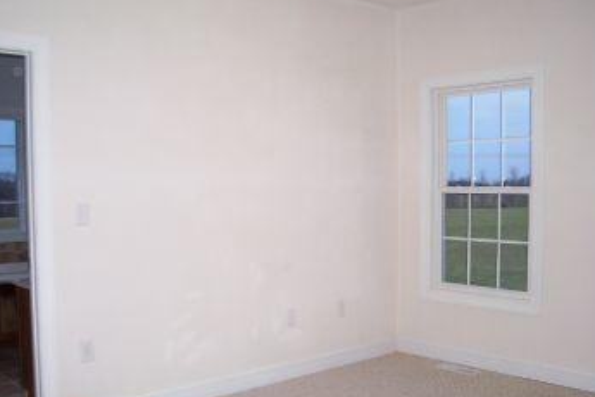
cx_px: 274
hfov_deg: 47.4
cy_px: 231
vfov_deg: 32.6
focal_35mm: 41
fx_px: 678
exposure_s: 1/60
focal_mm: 5.6
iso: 80
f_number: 2.7
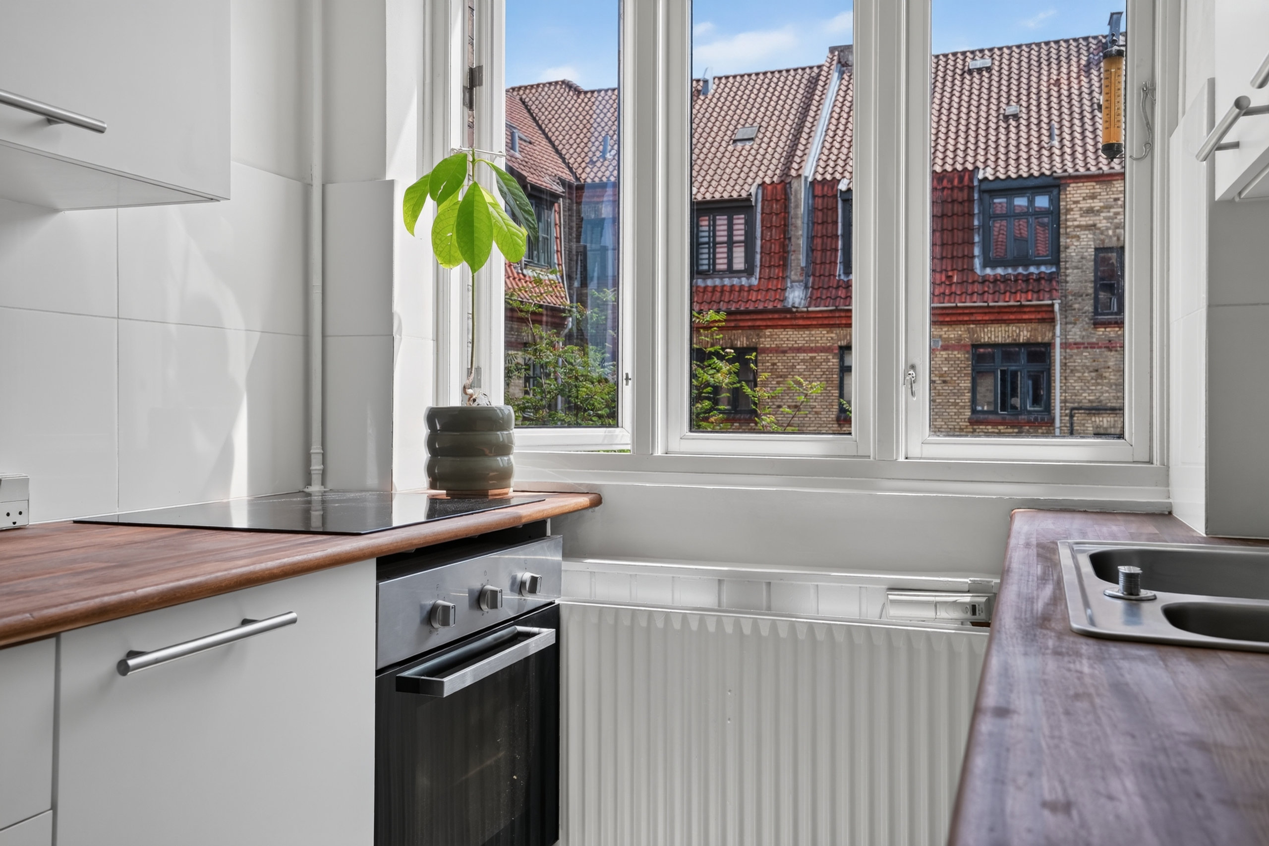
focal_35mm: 29
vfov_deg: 45.0
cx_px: 634
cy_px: 423
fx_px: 1022
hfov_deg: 63.7
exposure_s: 1/50
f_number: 8
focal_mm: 29
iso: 400
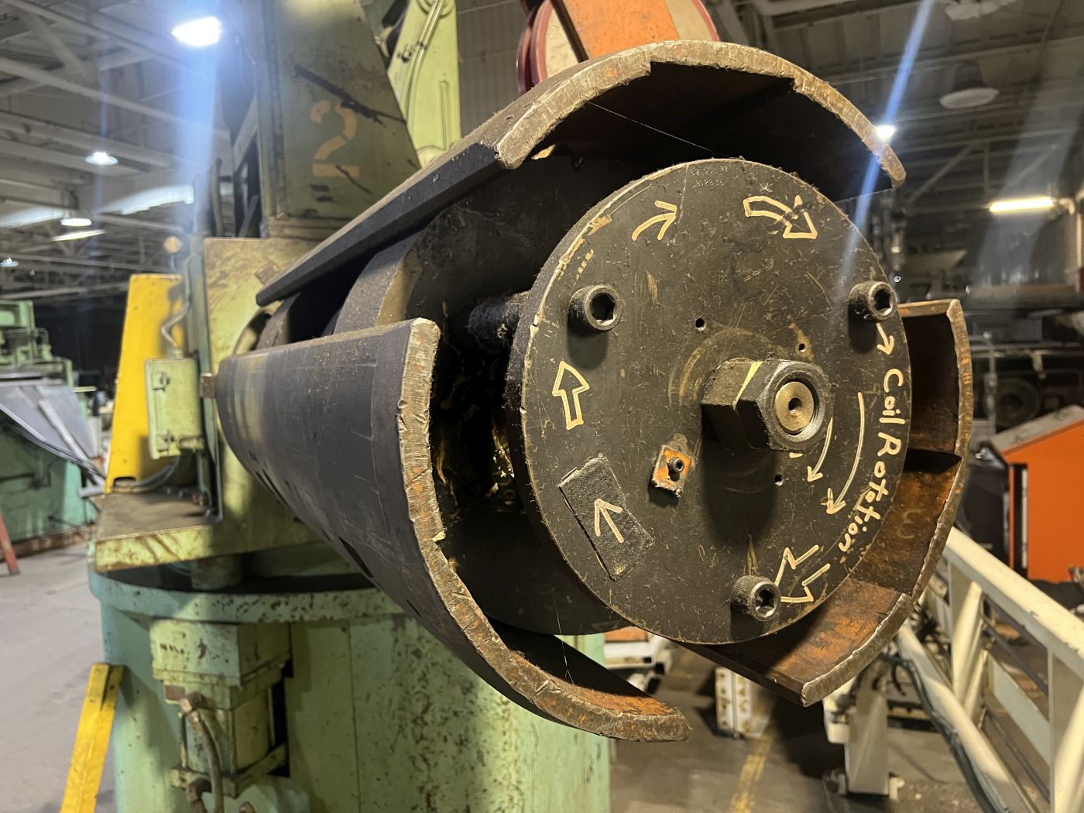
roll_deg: +2.5
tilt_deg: -4.3
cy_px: 406
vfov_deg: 53.1
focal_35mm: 26
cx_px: 542
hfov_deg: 67.3
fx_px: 814
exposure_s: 1/40
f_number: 1.5
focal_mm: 5.7
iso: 500
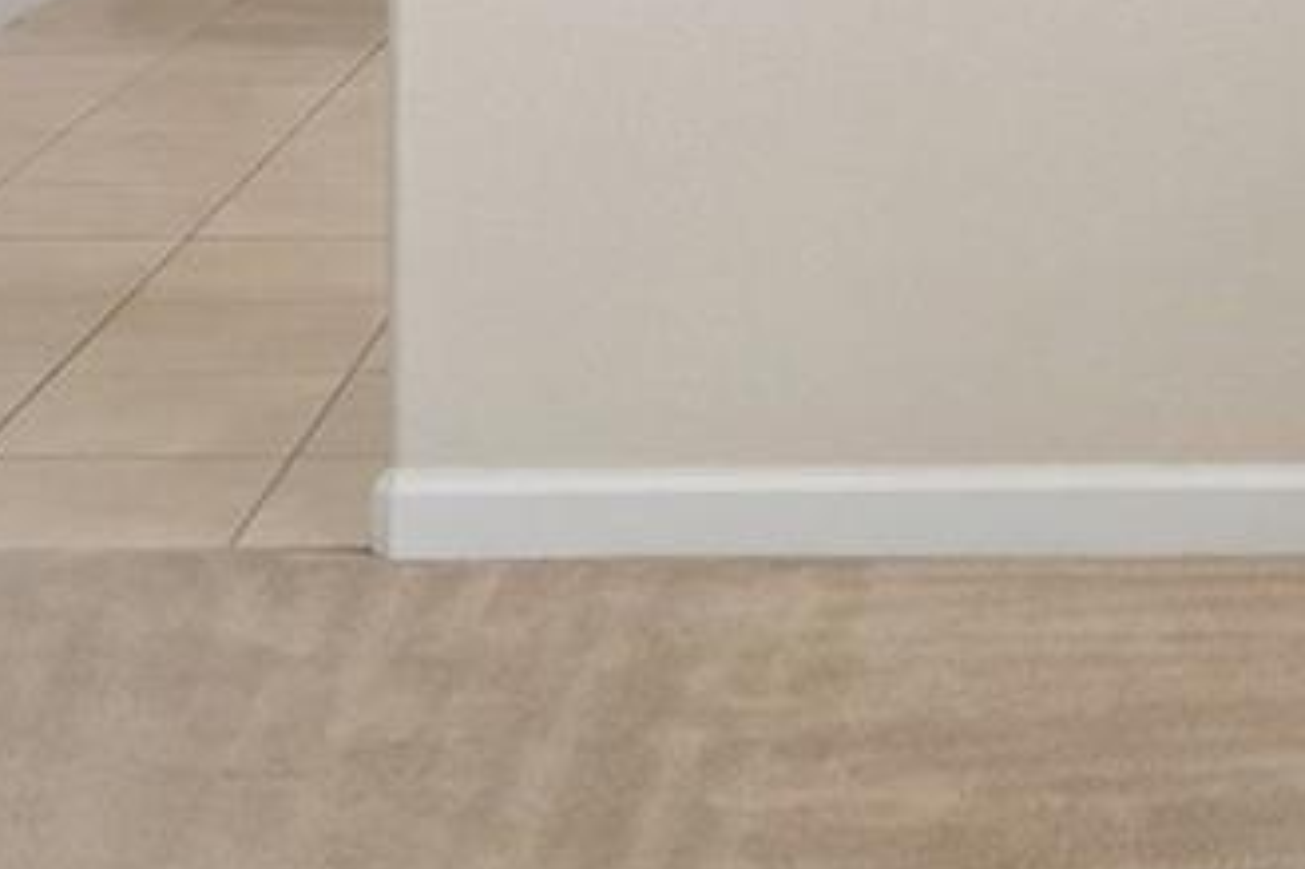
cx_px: 1246
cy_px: -655
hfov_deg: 19.5
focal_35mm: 102
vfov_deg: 12.4
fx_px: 3695
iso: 500
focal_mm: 14
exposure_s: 1/30
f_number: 8
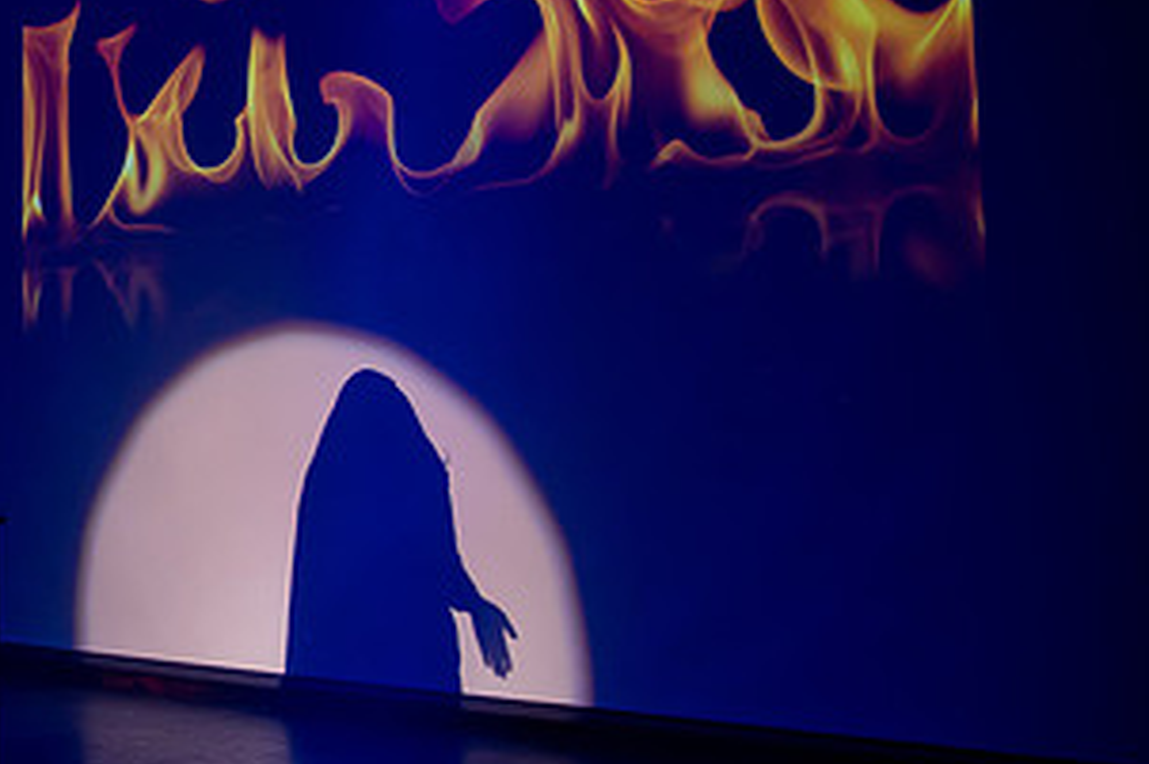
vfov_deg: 22.1
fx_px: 1946
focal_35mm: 61
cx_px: -99
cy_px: 233
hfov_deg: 29.8
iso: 3200
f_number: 4
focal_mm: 27
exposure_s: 1/250
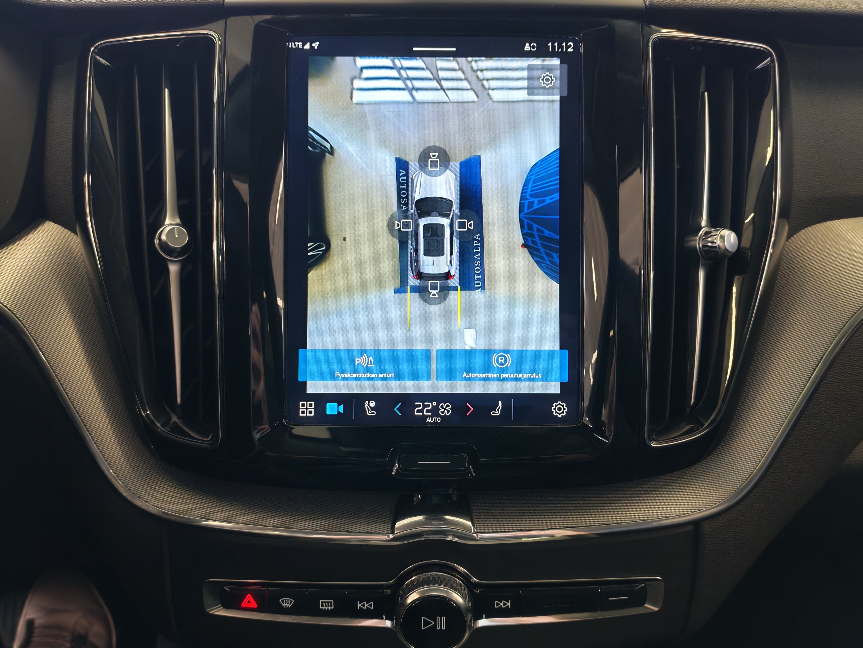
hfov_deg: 58.4
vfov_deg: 45.4
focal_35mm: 31
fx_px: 773
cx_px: 432
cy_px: 324
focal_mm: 6.12
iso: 550
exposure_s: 1/100
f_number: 1.9
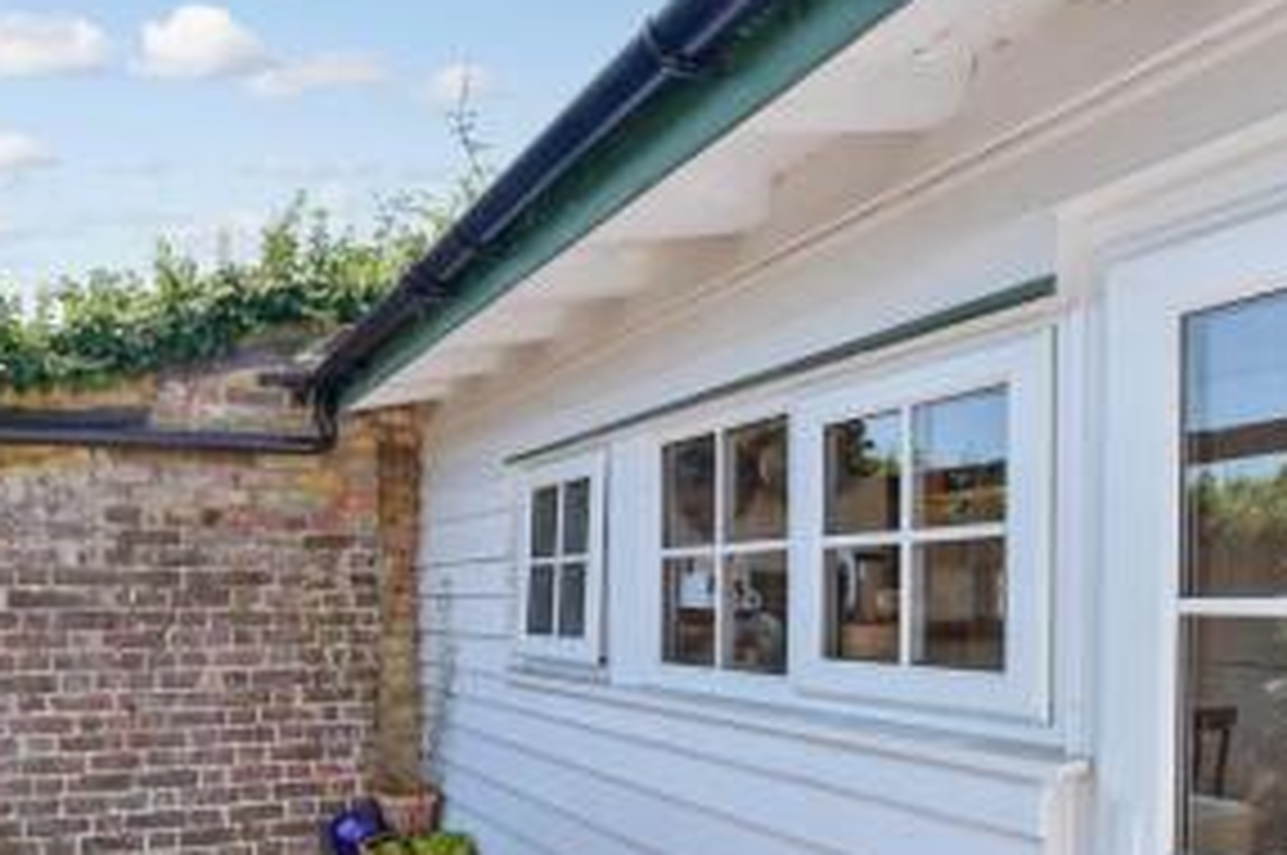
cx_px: 436
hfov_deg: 69.7
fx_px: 893
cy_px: 614
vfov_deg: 49.6
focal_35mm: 25
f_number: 6.3
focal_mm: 10
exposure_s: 1/320
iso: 160
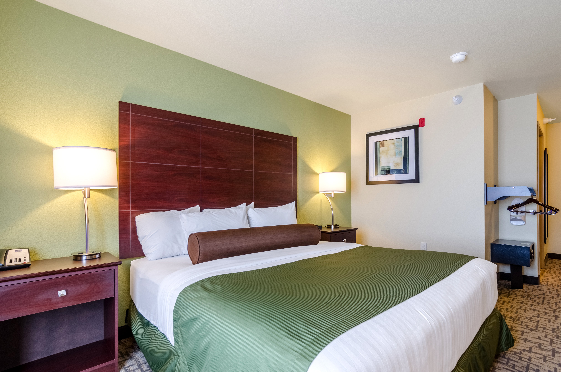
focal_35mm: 16
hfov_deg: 95.1
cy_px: 186
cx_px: 280
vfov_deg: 71.8
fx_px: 257
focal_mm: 11
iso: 320
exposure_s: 1/60
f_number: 8
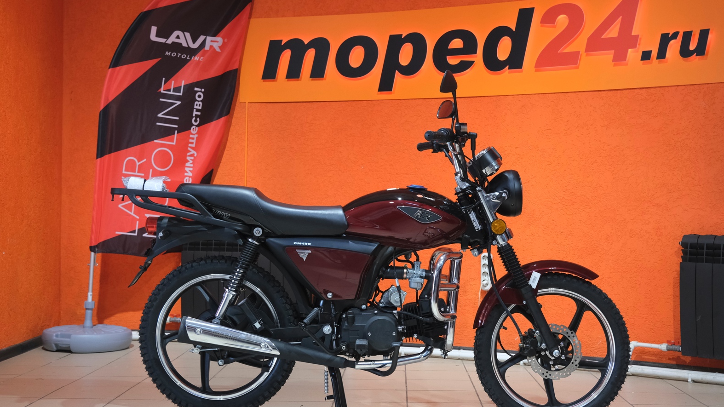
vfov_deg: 24.4
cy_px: 194
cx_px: 367
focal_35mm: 49
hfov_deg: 42.1
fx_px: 941
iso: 1600
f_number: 4
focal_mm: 30.8
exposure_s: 1/100
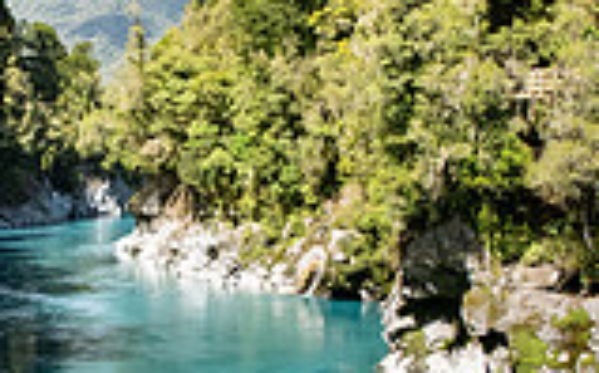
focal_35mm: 104
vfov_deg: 12.5
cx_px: 173
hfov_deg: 19.9
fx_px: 1696
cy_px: 277
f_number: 14
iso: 2000
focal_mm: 28
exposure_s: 1/320
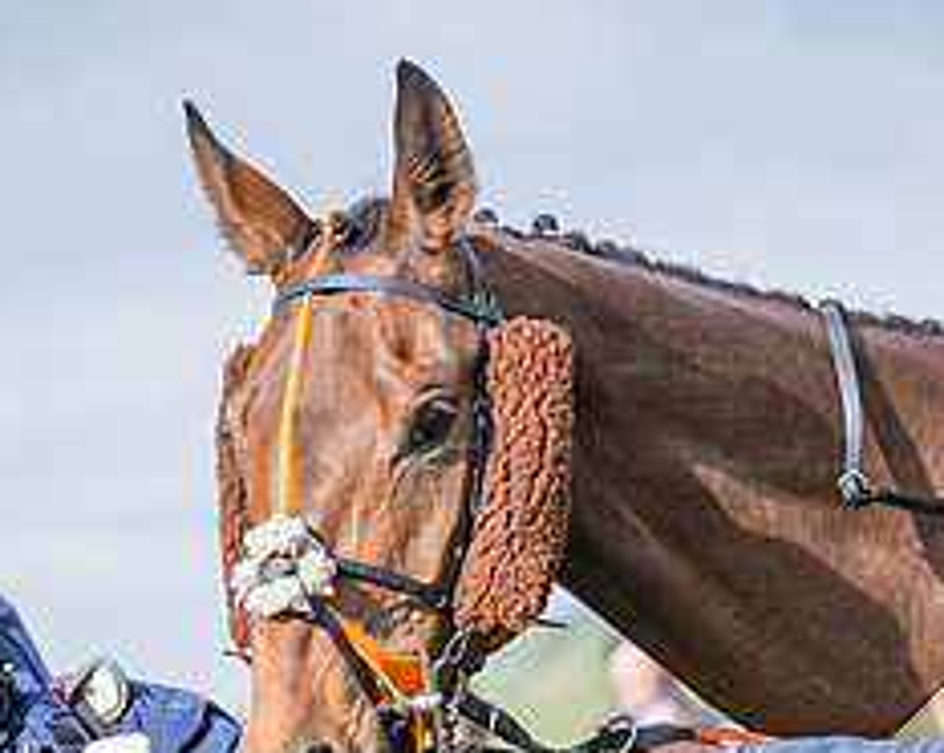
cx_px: -86
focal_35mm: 686
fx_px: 19150
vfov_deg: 2.3
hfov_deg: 2.8
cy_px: 580
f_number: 4.5
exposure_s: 1/1600
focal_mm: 135
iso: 200
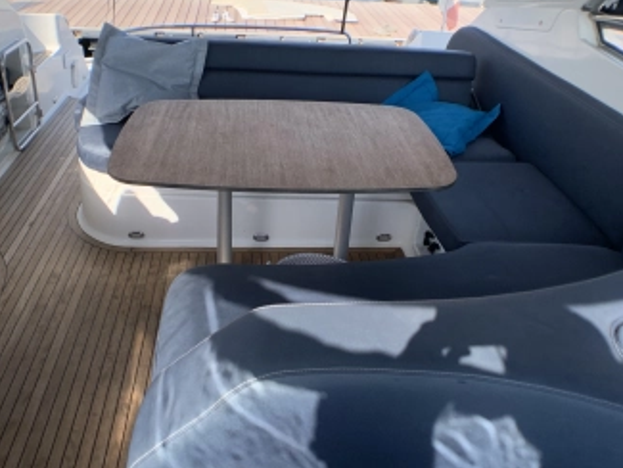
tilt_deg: -27.0
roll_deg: -4.3
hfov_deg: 42.8
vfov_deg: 32.5
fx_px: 792
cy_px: 135
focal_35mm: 44
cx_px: 261
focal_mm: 4.25
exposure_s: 1/842
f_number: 1.8
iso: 25
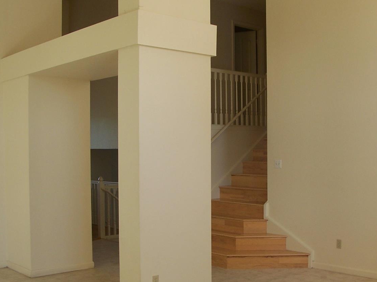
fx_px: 512
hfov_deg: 40.2
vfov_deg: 30.8
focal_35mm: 47
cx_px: 235
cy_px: 161
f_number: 2.8
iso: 80
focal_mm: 6
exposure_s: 1/90
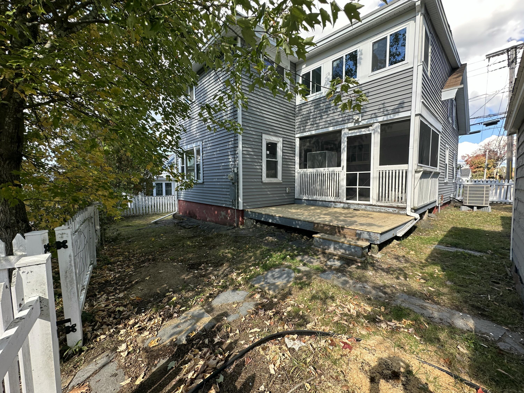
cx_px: 262
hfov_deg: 102.1
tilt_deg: -3.8
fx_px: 212
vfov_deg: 85.7
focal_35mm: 14
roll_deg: +0.3
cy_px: 196
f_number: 2.2
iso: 40
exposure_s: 1/266
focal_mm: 2.22
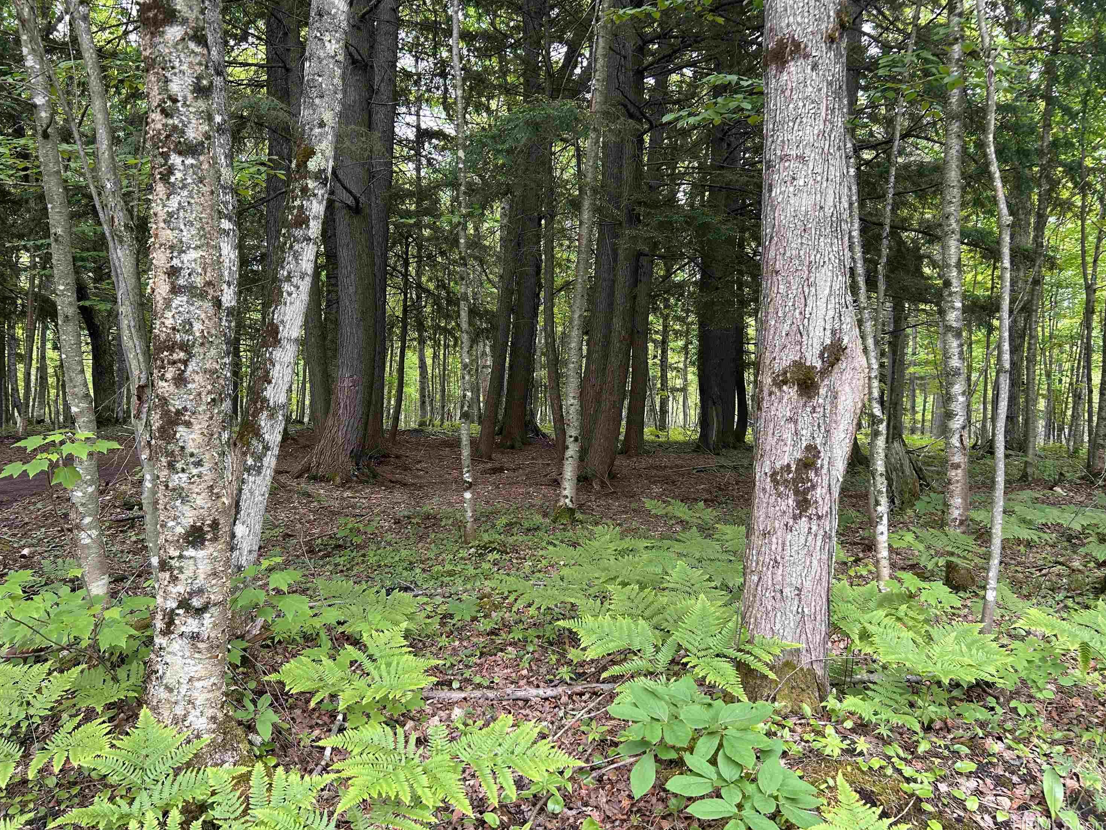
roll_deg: -0.6
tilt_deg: +0.6
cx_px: 542
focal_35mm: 27
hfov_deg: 65.3
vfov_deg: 51.4
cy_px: 413
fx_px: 863
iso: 80
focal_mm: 5.7
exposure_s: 1/121
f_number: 1.5
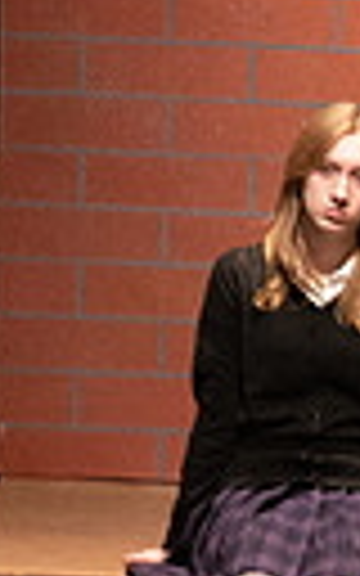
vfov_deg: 1.4
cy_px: 612
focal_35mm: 1473
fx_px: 23123
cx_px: 1102
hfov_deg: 0.9
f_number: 6.3
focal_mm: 320
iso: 10000
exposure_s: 1/200
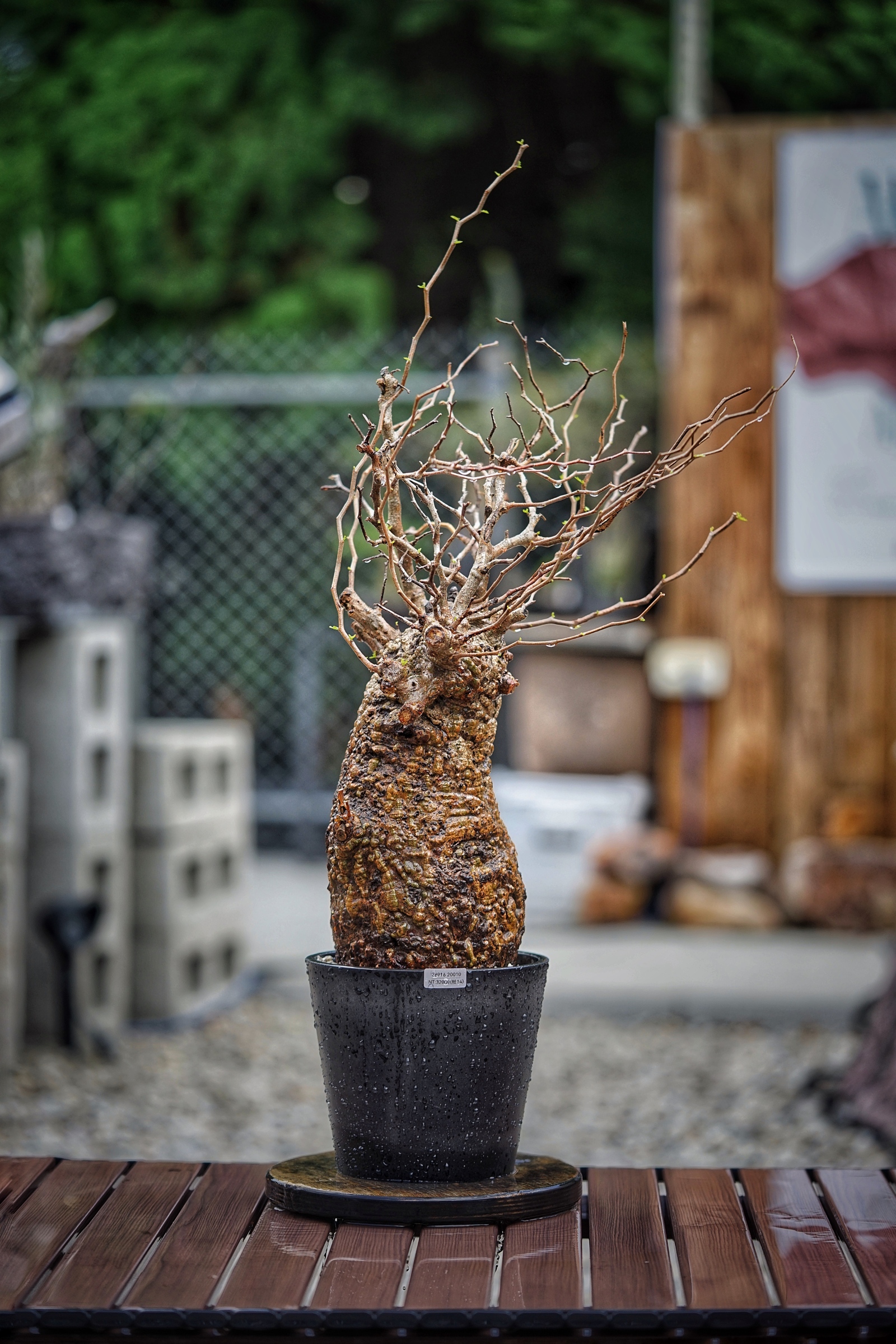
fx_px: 3360
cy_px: 672
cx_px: 448
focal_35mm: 90
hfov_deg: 15.2
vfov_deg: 22.6
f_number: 3.2
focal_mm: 90
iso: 320
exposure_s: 1/800
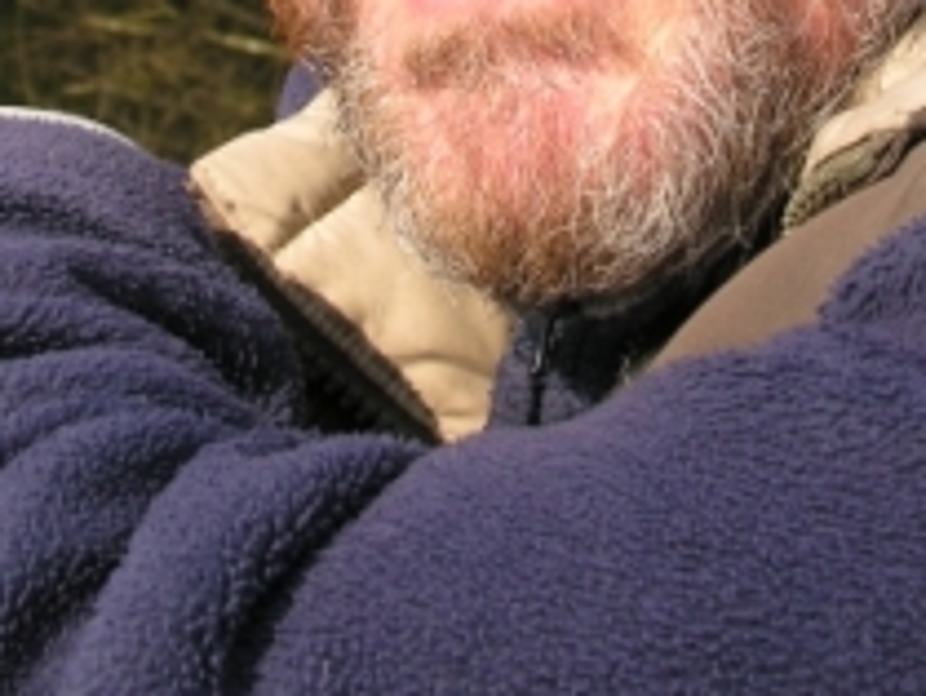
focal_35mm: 153
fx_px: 4095
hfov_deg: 12.9
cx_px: 594
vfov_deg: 9.5
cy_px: -248
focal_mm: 12.7
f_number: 5.5
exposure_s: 1/128
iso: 50
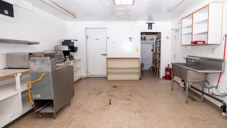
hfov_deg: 92.2
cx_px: 127
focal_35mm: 18
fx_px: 108
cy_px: 58
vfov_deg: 60.9
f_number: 4
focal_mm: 10
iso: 100
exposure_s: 1/200
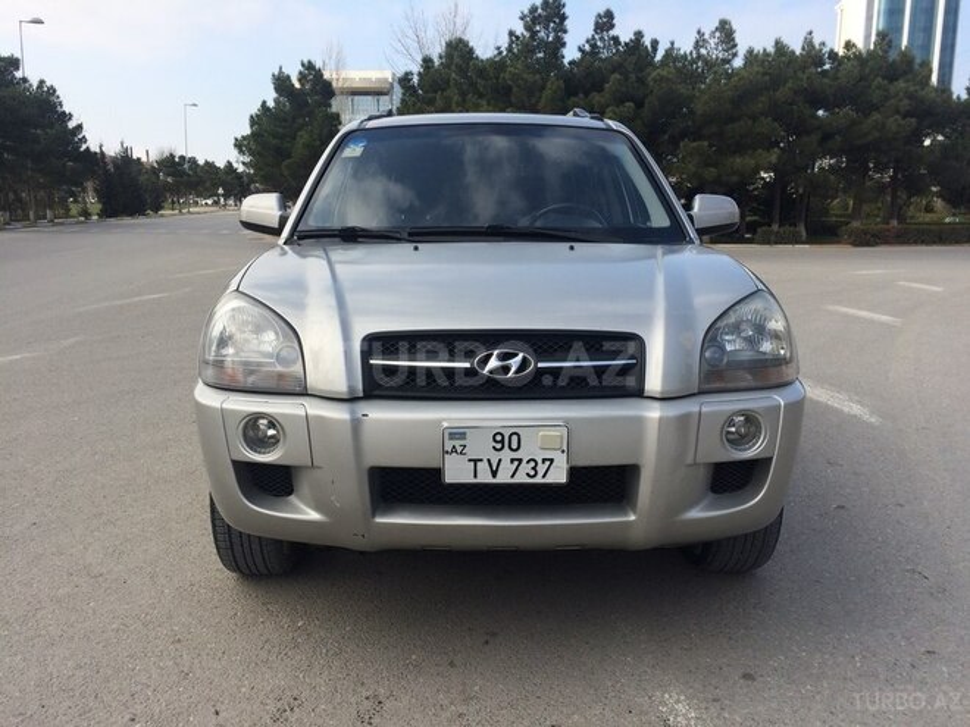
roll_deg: +2.3
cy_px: 364
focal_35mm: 29
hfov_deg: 61.7
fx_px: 813
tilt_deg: -12.6
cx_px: 485
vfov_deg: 48.2
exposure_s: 1/1208
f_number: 2.2
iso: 32
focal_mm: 4.15
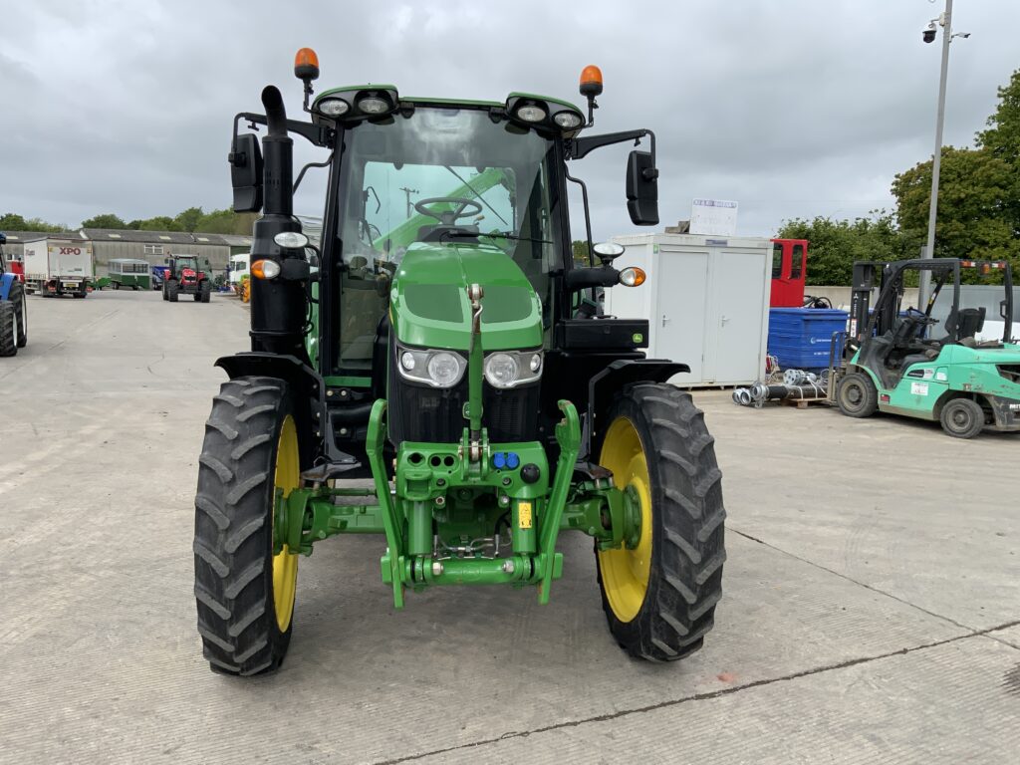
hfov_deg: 61.7
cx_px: 510
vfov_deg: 48.2
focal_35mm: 29
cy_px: 382
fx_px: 855
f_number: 1.8
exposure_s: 1/929
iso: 16
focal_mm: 3
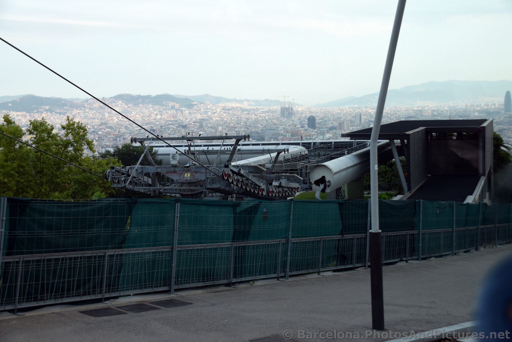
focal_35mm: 48
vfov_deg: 28.1
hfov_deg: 41.1
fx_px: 683
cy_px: 171
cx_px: 256
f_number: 6.3
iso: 400
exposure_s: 1/160
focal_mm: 32
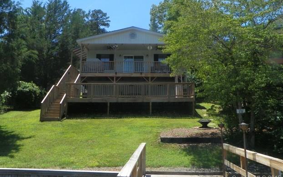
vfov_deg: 36.2
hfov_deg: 55.3
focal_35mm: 35
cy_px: 73
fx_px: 270
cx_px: 138
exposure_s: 1/500
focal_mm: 5.7
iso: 64
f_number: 4
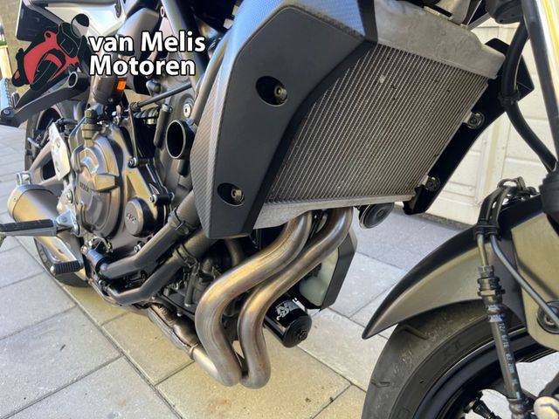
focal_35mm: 26
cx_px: 280
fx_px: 420
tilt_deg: -22.8
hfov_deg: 67.3
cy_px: 210
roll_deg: +1.0
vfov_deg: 53.1
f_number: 1.6
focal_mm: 5.1
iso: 100
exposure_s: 1/122
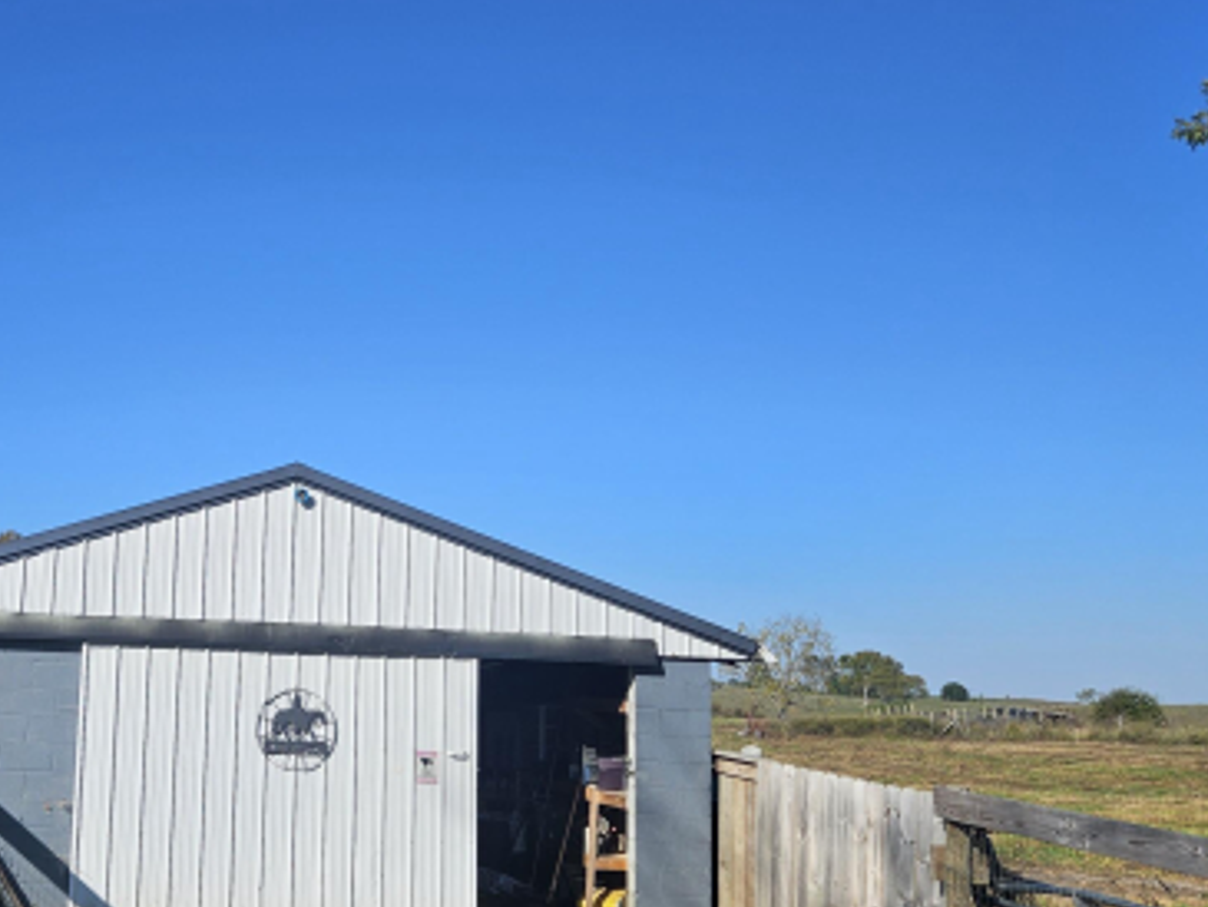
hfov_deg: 43.5
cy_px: 477
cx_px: 319
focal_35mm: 42
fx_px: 1466
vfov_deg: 34.4
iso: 25
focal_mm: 5.4
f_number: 1.8
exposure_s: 1/2745
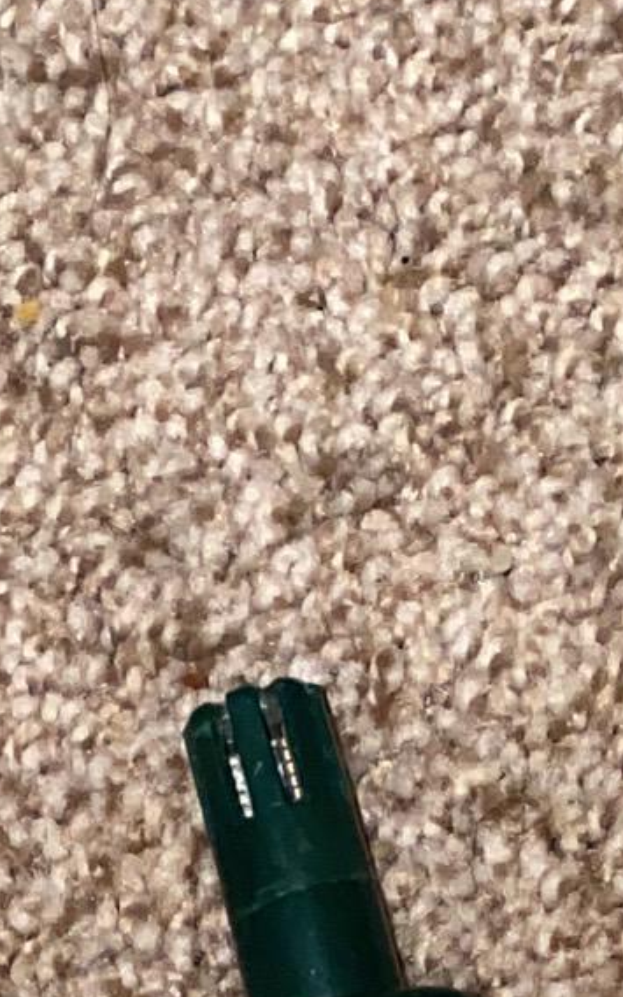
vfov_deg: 9.8
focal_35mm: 195
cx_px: 14
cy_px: 2171
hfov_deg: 6.7
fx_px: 5297
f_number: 1.8
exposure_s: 1/36
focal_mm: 4.25
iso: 64
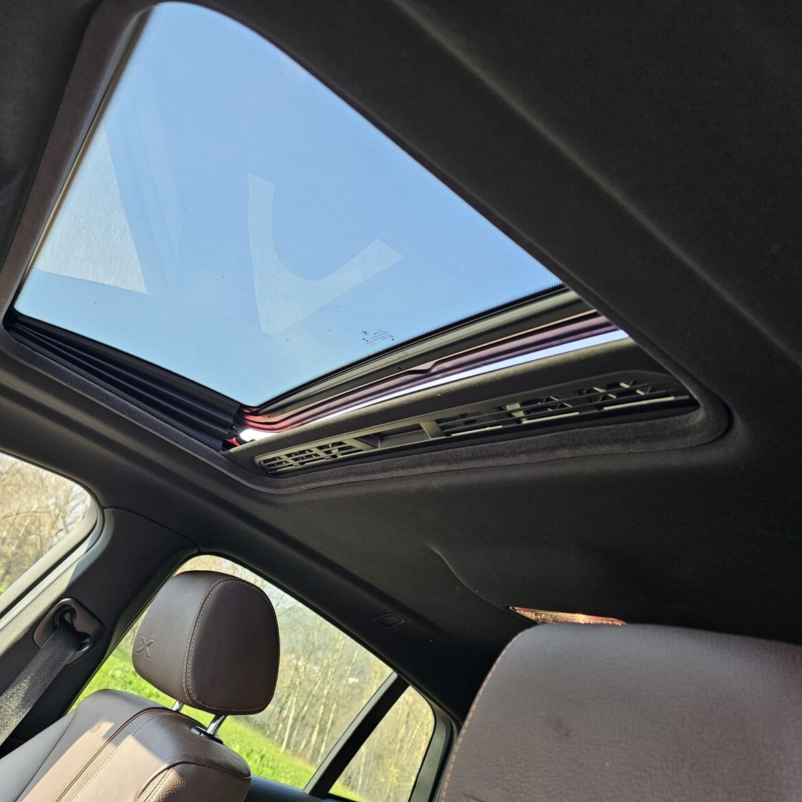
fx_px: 734
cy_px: 410
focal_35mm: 28
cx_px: 308
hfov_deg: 56.7
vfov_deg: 57.3
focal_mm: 6.3
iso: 100
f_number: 1.7
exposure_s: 1/180
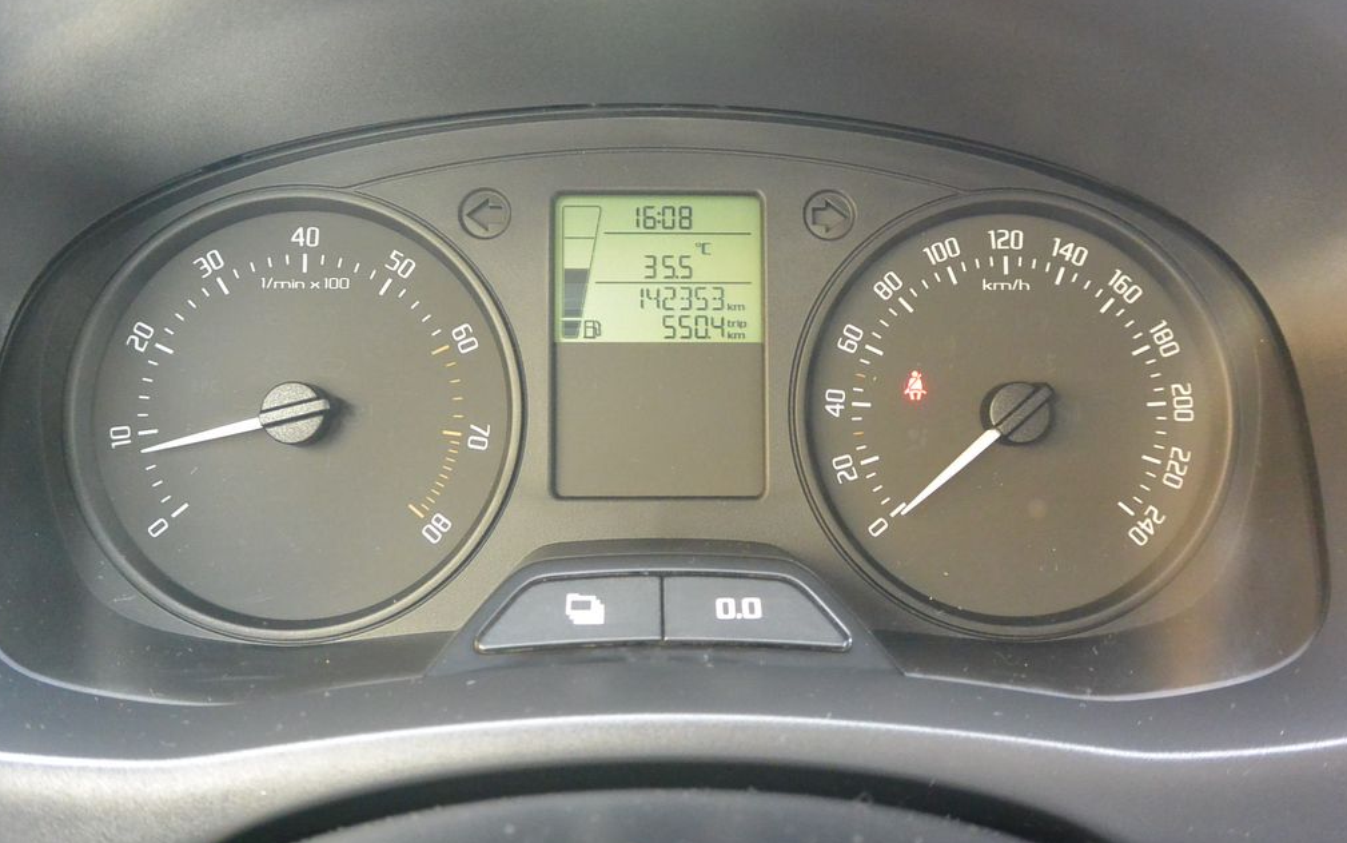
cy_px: 417
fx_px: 1101
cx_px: 671
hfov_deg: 62.9
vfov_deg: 41.9
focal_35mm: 30
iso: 2200
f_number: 3.5
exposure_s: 1/125
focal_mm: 11
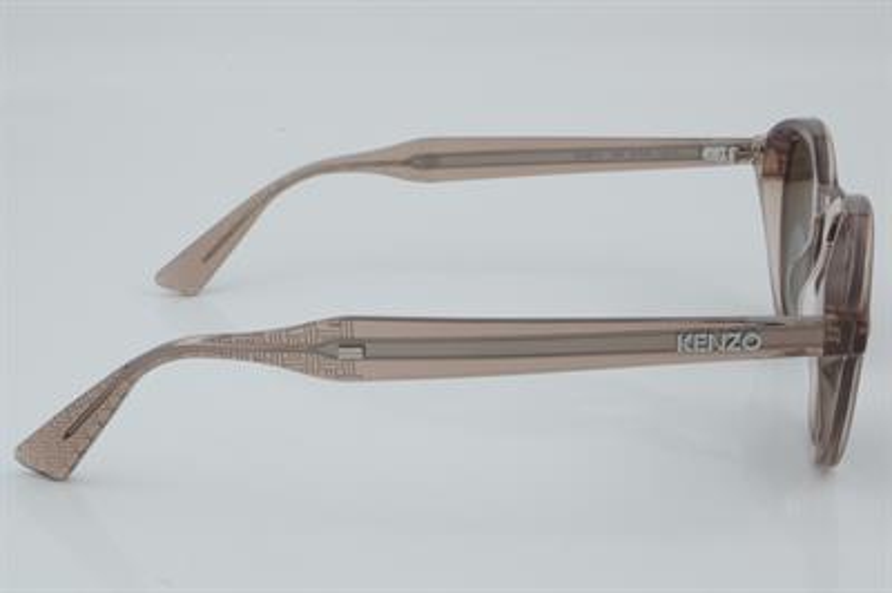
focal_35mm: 75
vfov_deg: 18.2
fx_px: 1857
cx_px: 446
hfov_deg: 27.0
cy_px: 296
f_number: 32
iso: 100
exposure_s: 1/3
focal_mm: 50
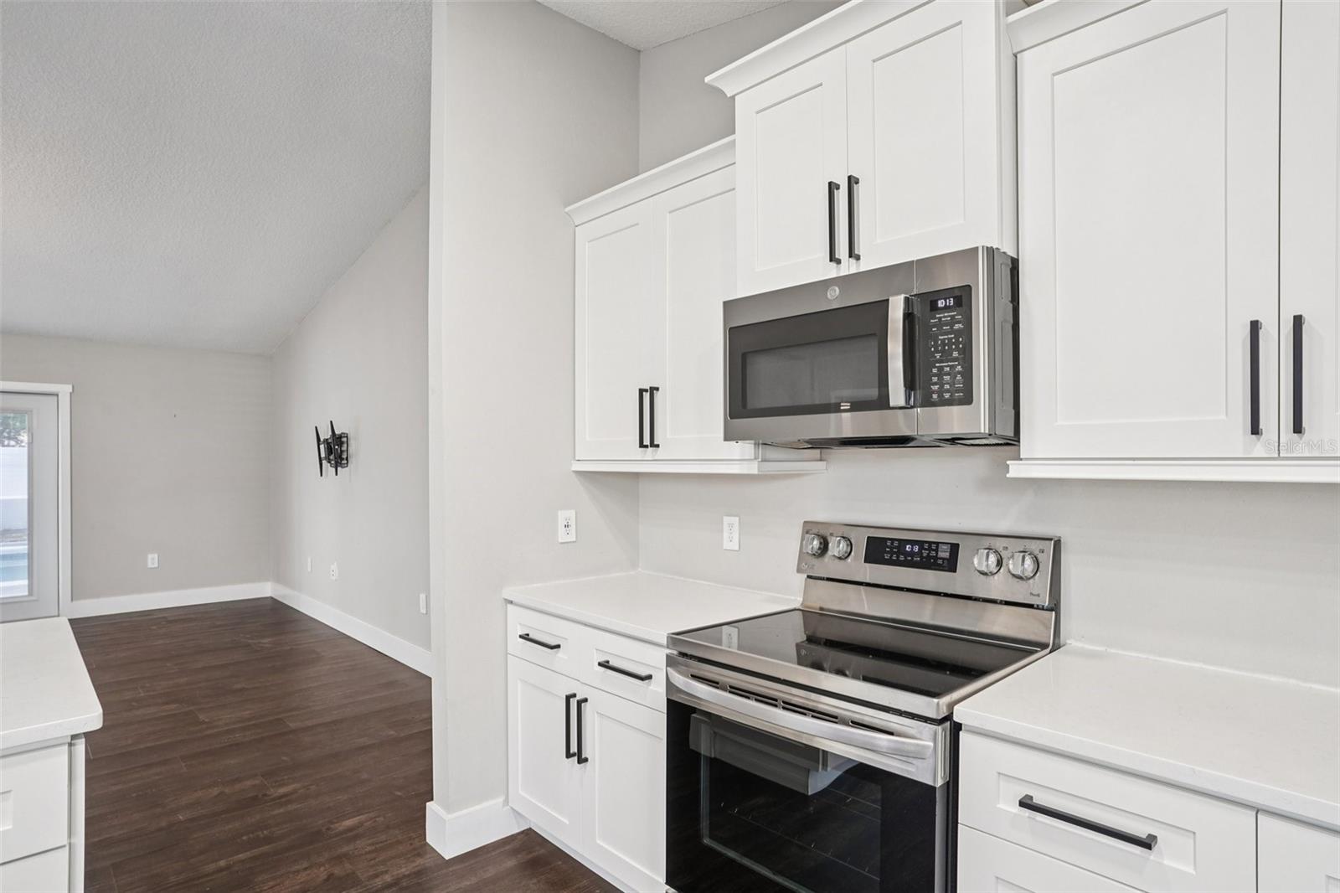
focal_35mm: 19
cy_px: 446
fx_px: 707
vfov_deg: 64.5
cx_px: 670
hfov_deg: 86.9
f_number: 8
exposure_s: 1/13
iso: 400
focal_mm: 19
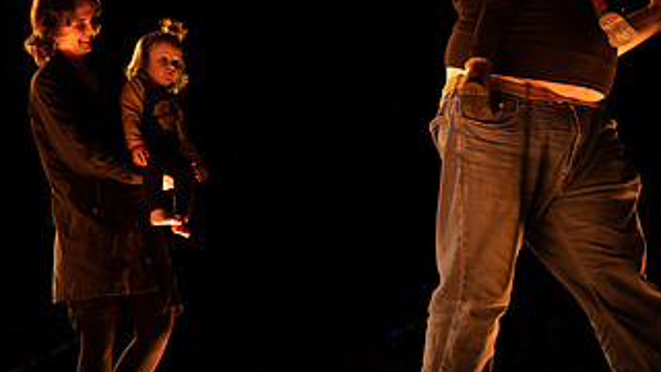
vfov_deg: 9.1
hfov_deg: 16.0
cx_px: 143
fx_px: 2331
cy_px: 187
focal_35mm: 133
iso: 800
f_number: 4
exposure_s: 1/200
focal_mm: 70
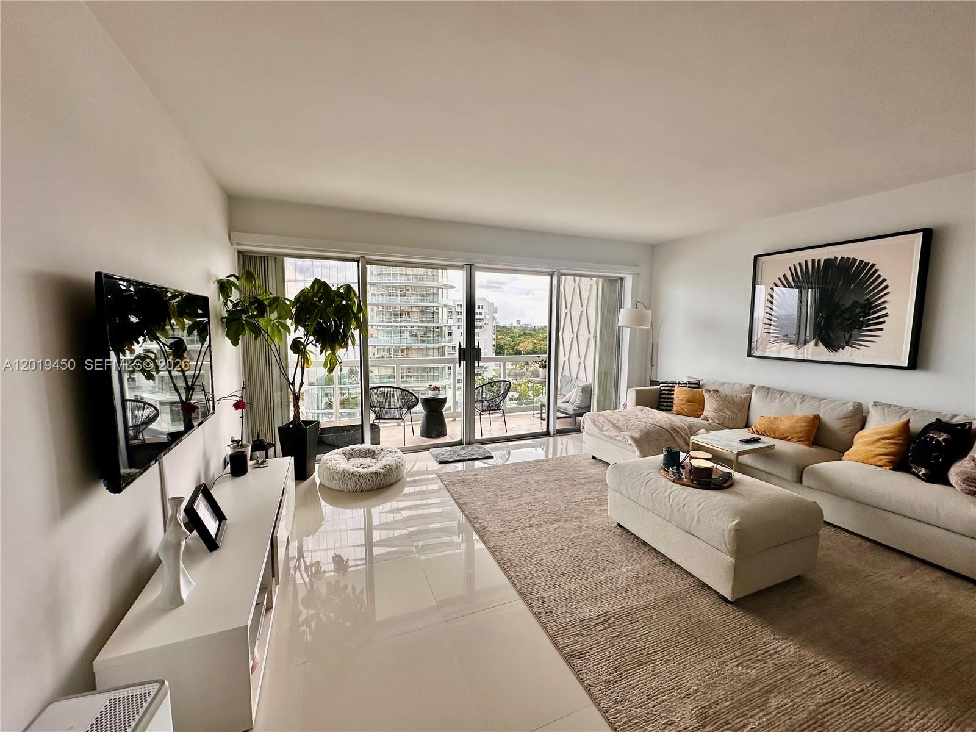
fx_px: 395
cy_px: 366
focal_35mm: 14
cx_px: 488
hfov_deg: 102.1
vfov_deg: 85.7
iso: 40
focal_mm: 2.22
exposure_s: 1/244
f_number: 2.2
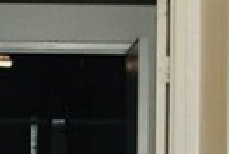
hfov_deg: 8.8
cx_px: 73
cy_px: 244
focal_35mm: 234
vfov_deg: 5.8
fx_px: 1492
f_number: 3.8
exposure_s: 1/60
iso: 200
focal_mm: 20
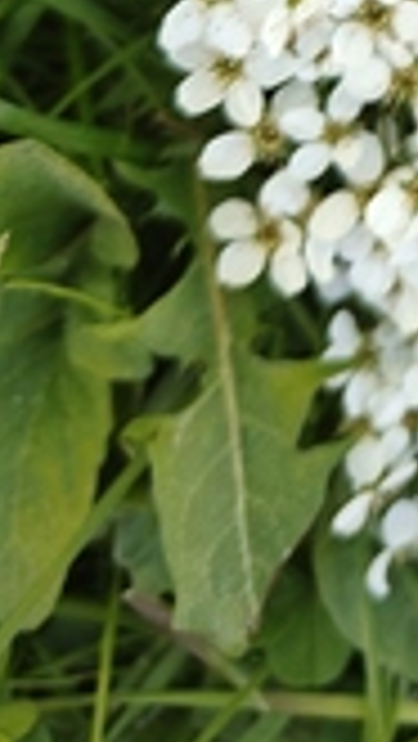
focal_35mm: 95
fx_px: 1869
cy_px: -441
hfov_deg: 11.6
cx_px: 814
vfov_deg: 19.1
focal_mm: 5.59
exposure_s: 1/339
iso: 50
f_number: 1.8
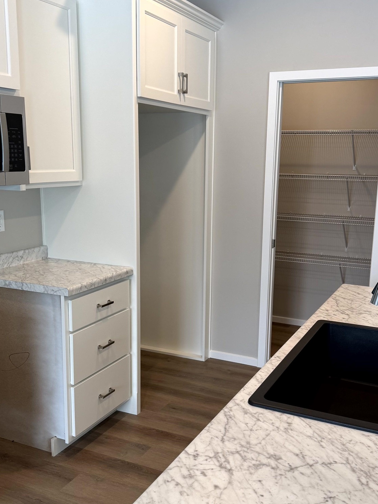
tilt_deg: -12.2
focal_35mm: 37
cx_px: 200
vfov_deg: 50.1
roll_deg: -1.4
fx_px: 539
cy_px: 270
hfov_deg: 38.7
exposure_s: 1/120
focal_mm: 6.76
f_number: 1.78
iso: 100
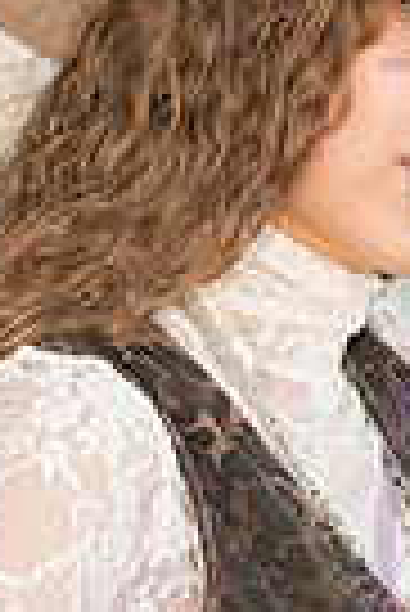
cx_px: 284
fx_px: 4839
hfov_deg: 4.9
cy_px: 351
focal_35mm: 284
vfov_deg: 7.2
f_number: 6.3
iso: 1000
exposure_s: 1/400
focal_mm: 86
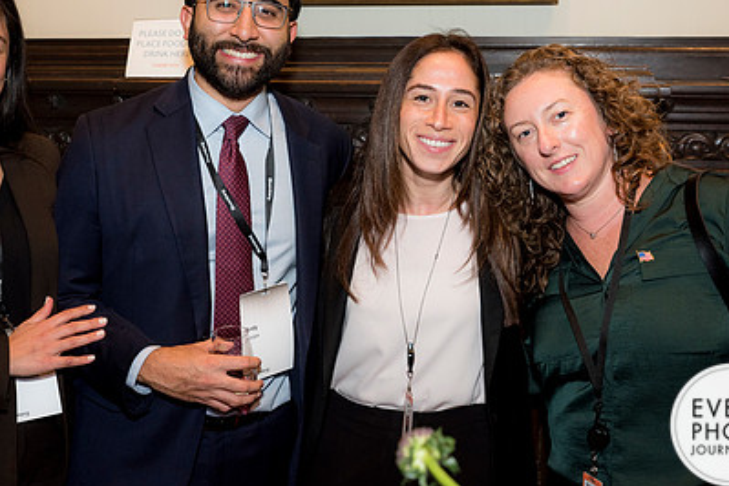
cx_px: 325
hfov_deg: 38.1
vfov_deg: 25.9
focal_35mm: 52
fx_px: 1053
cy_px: 193
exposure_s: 1/125
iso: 800
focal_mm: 35
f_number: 5
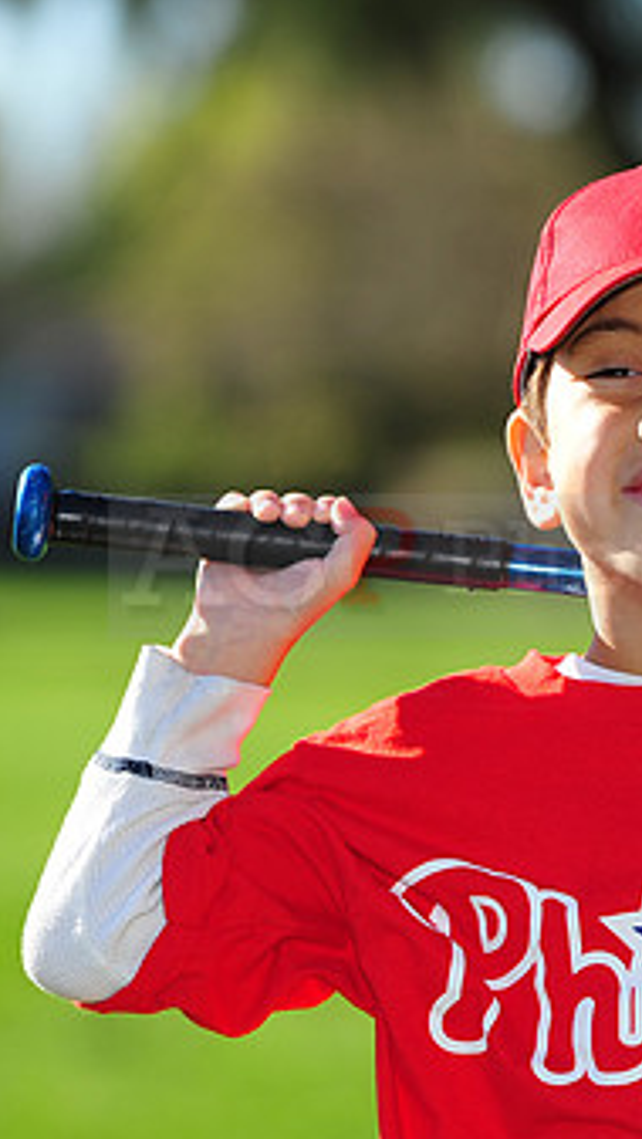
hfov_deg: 4.4
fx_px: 8429
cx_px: 676
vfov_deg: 7.7
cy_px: 537
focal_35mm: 279
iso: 200
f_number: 4.5
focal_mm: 155
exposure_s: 1/1000
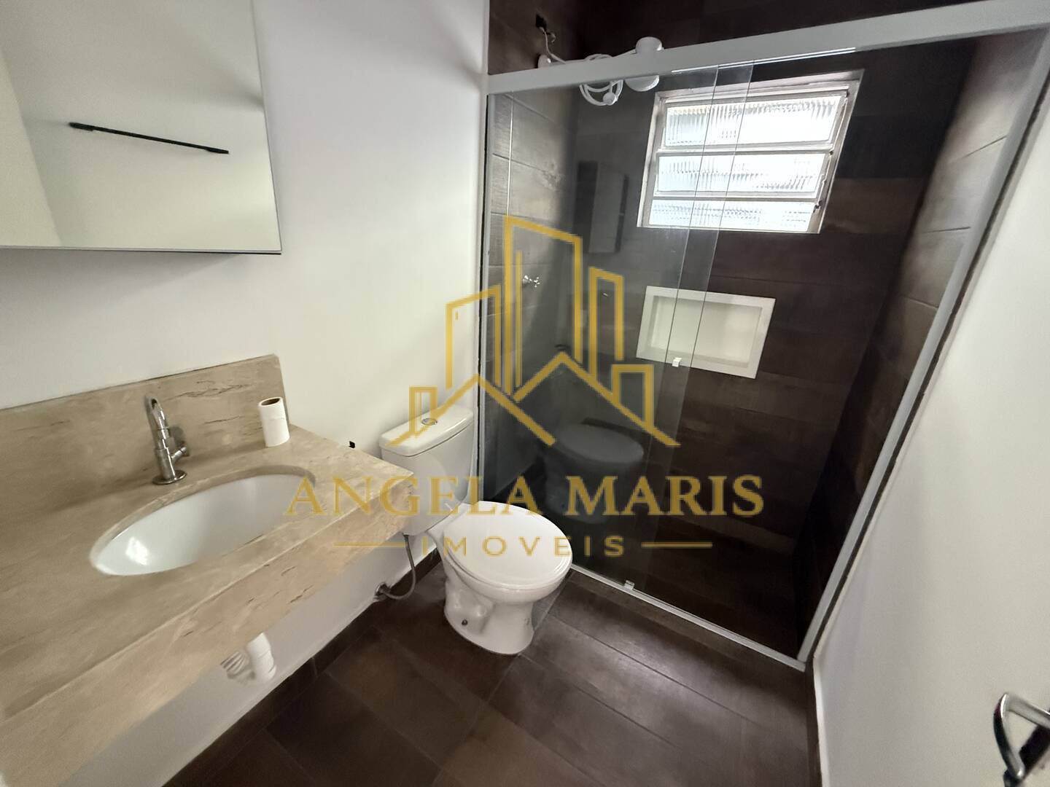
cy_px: 394
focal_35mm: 14
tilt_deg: -17.4
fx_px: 425
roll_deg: -1.9
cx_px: 525
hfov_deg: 102.1
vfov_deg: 85.7
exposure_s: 1/60
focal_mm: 2.22
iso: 1000
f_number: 2.2
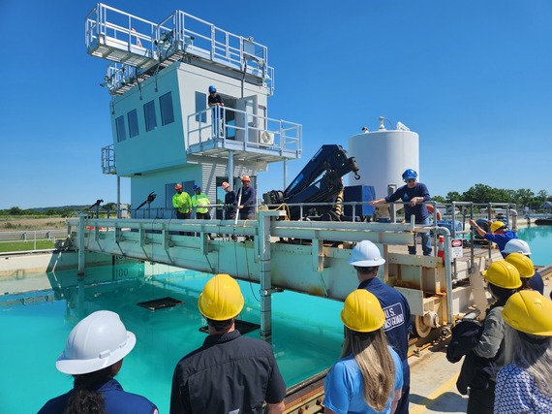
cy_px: 207
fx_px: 367
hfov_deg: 73.9
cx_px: 276
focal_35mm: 23
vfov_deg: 58.8
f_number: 1.8
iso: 20
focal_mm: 5.4
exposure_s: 1/1864
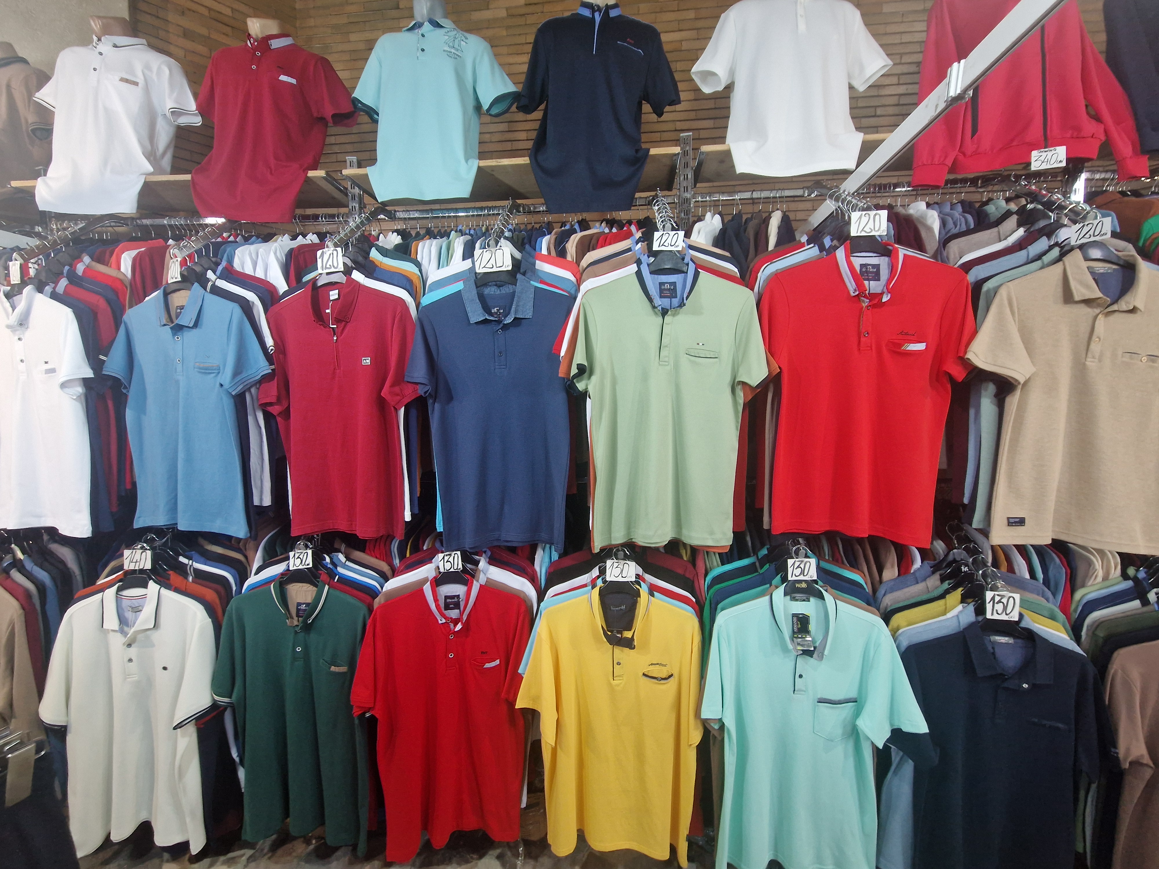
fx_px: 435
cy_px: 434
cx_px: 580
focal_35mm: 13
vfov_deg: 89.9
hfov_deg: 106.2
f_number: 2.2
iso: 320
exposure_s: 1/50
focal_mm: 2.2
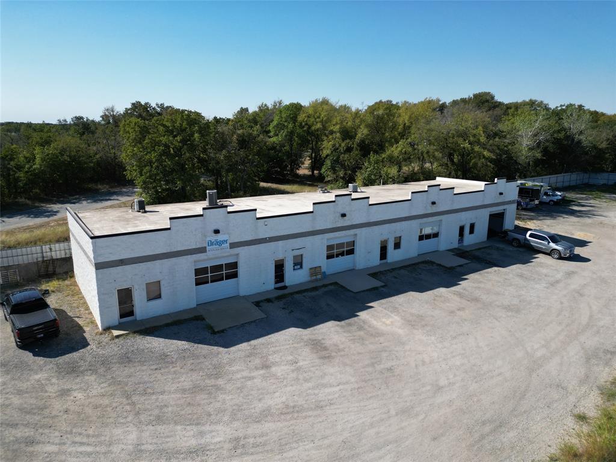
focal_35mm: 24
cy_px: 231
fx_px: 427
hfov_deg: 71.6
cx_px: 308
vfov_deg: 56.8
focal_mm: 6.72
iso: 110
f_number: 1.7
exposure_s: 1/3200
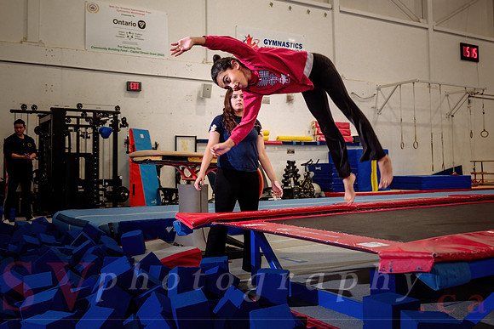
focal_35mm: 38
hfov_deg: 50.3
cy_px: 138
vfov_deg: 34.8
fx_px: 525
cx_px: 224
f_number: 3.5
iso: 1600
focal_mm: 33
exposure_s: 1/400
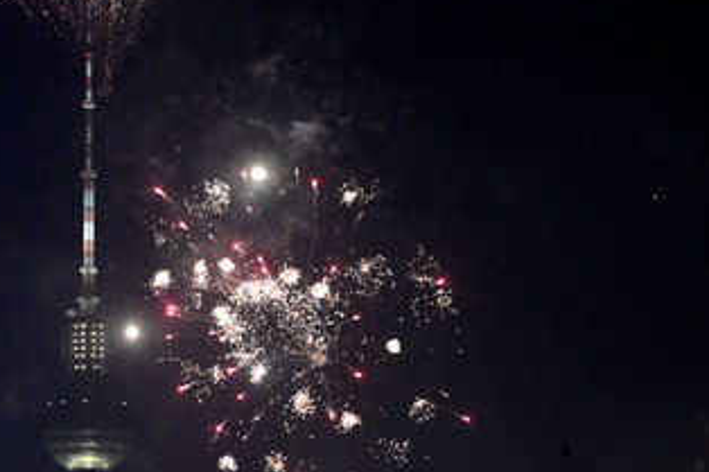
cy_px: 325
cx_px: 202
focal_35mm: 287
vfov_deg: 4.8
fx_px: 5649
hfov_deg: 7.2
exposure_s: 1/160
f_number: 5.6
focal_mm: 200
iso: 12800
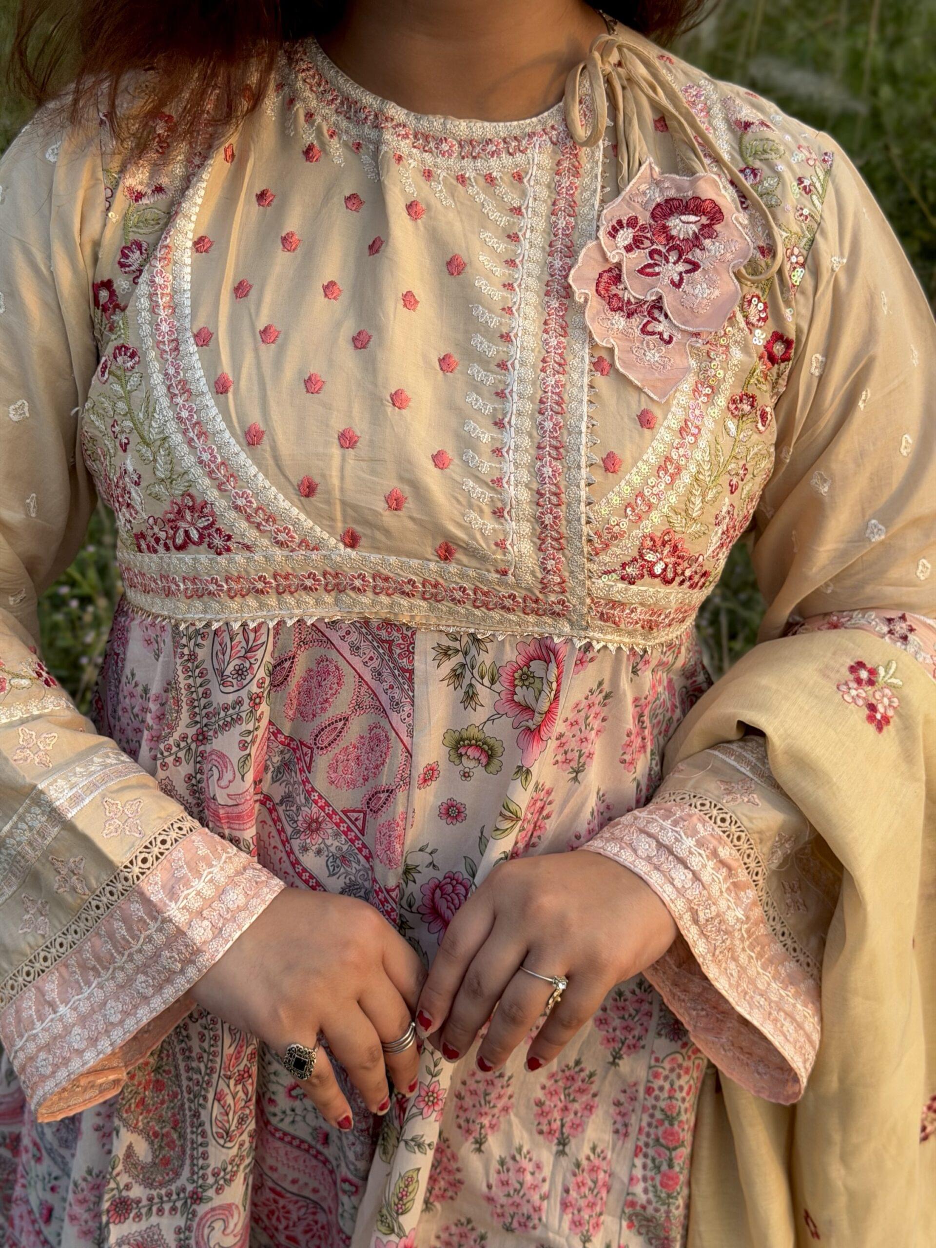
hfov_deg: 30.3
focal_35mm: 48
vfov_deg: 39.7
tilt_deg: -27.3
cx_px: 468
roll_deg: -5.0
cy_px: 624
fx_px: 1731
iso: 64
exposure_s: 1/762
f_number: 1.78
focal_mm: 6.76
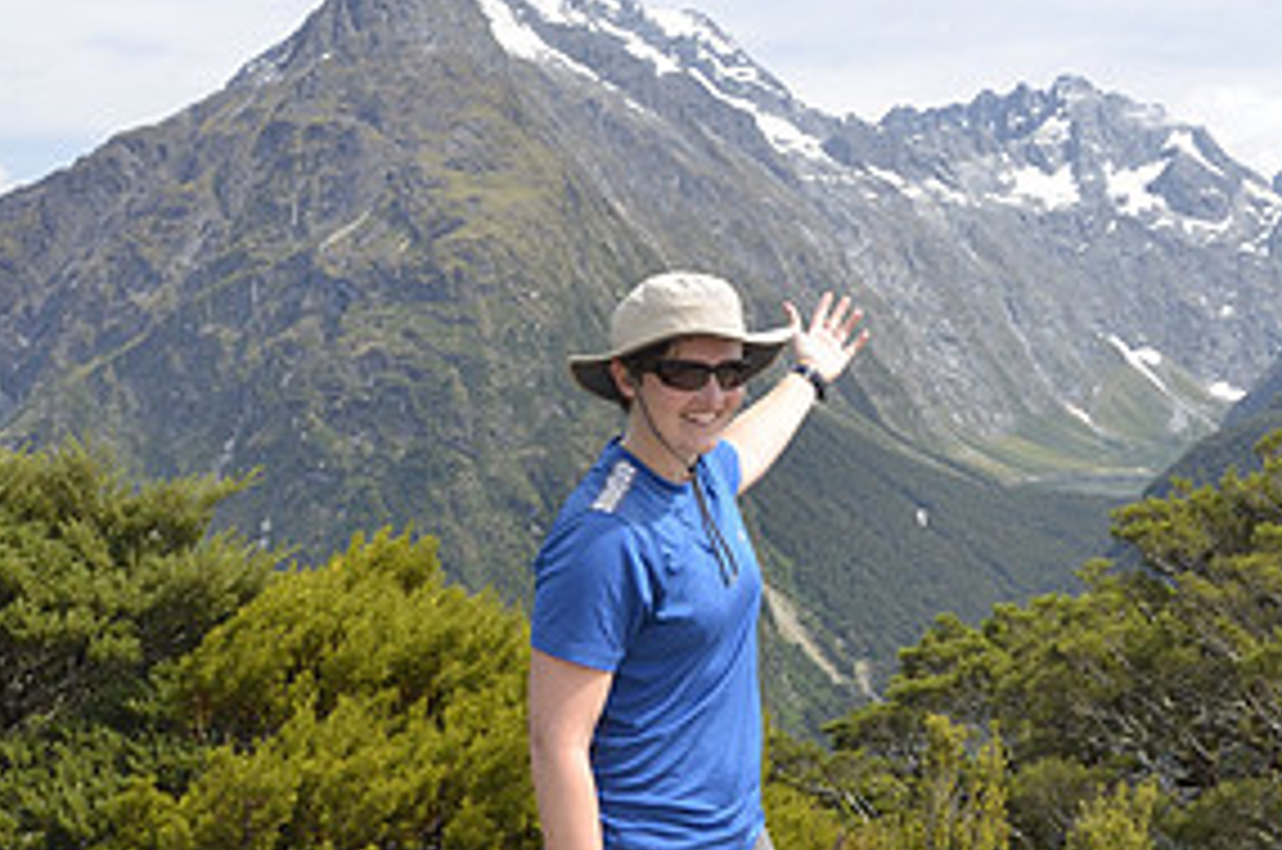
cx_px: 850
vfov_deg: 24.5
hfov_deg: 36.0
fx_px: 1955
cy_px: 463
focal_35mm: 55
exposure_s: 1/160
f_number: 6.3
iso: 200
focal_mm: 18
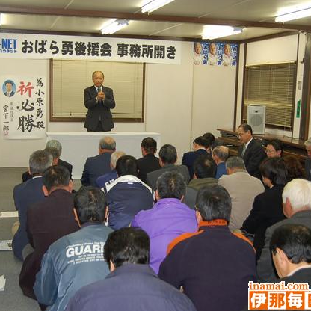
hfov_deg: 36.0
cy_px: 158
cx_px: 129
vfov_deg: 36.1
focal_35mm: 47
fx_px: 478
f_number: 4
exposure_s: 1/60
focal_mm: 24
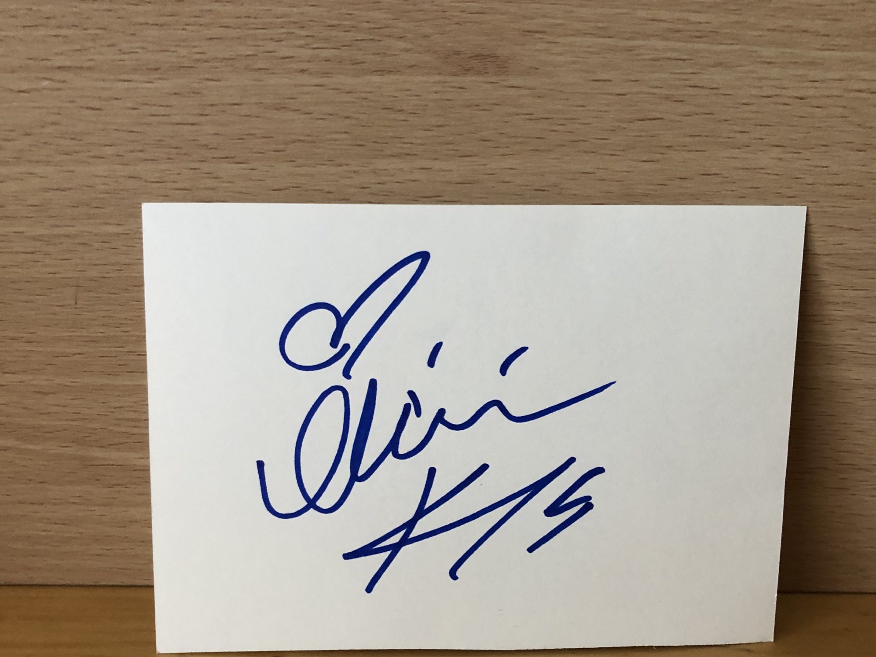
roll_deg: -0.9
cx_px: 447
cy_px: 386
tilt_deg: -23.5
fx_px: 911
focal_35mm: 36
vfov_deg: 39.5
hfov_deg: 51.4
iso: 80
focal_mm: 3.99
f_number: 1.8
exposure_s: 1/15
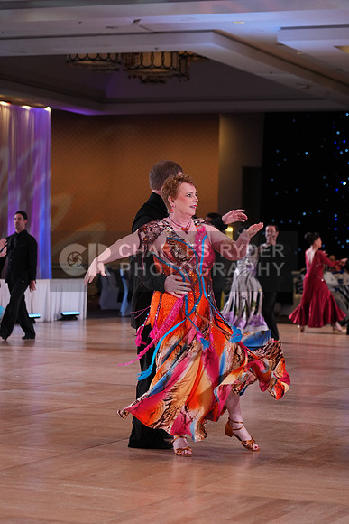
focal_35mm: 105
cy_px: 262
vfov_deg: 19.5
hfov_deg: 13.0
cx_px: 174
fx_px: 1526
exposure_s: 1/500
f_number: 4
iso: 2000
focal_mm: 105
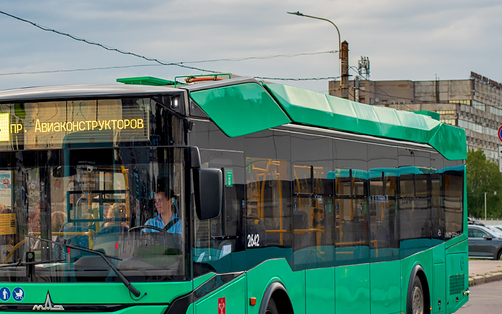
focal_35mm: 102
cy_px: 166
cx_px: 158
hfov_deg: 20.3
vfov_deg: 12.8
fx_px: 1395
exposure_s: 1/160
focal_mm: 50
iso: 200
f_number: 5.6
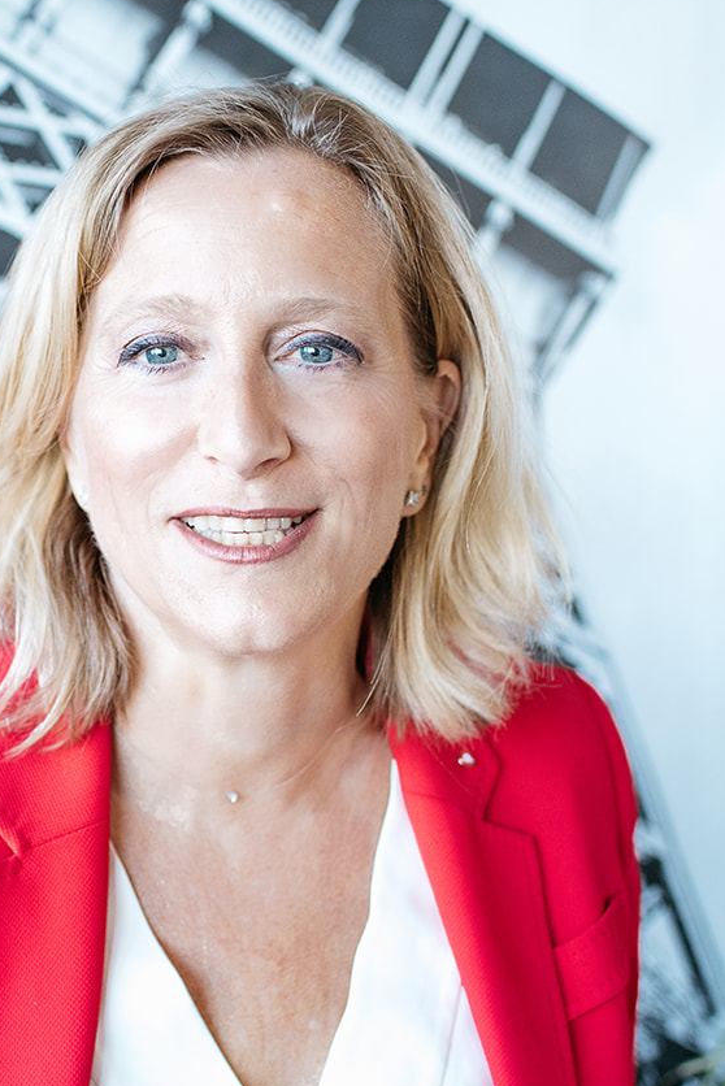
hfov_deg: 20.1
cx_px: 135
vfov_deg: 30.0
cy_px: 479
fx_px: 2022
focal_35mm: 67
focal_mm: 35
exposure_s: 1/200
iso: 800
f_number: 2.5
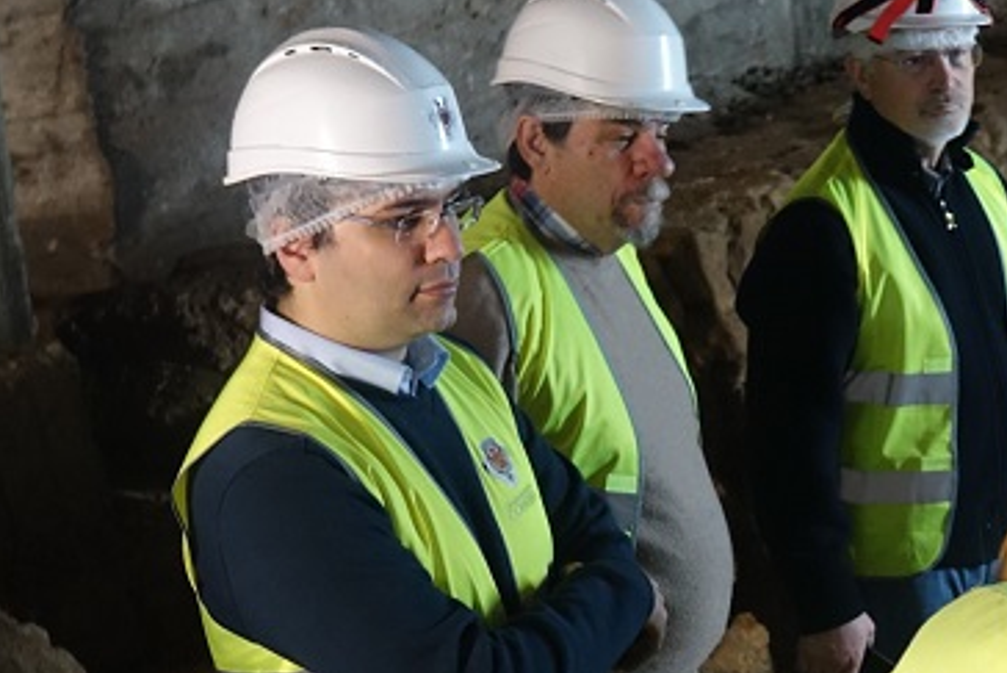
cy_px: 410
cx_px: 918
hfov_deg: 19.8
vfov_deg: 13.6
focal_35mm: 101
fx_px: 2826
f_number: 2.8
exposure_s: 1/8
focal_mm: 17.83
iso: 800
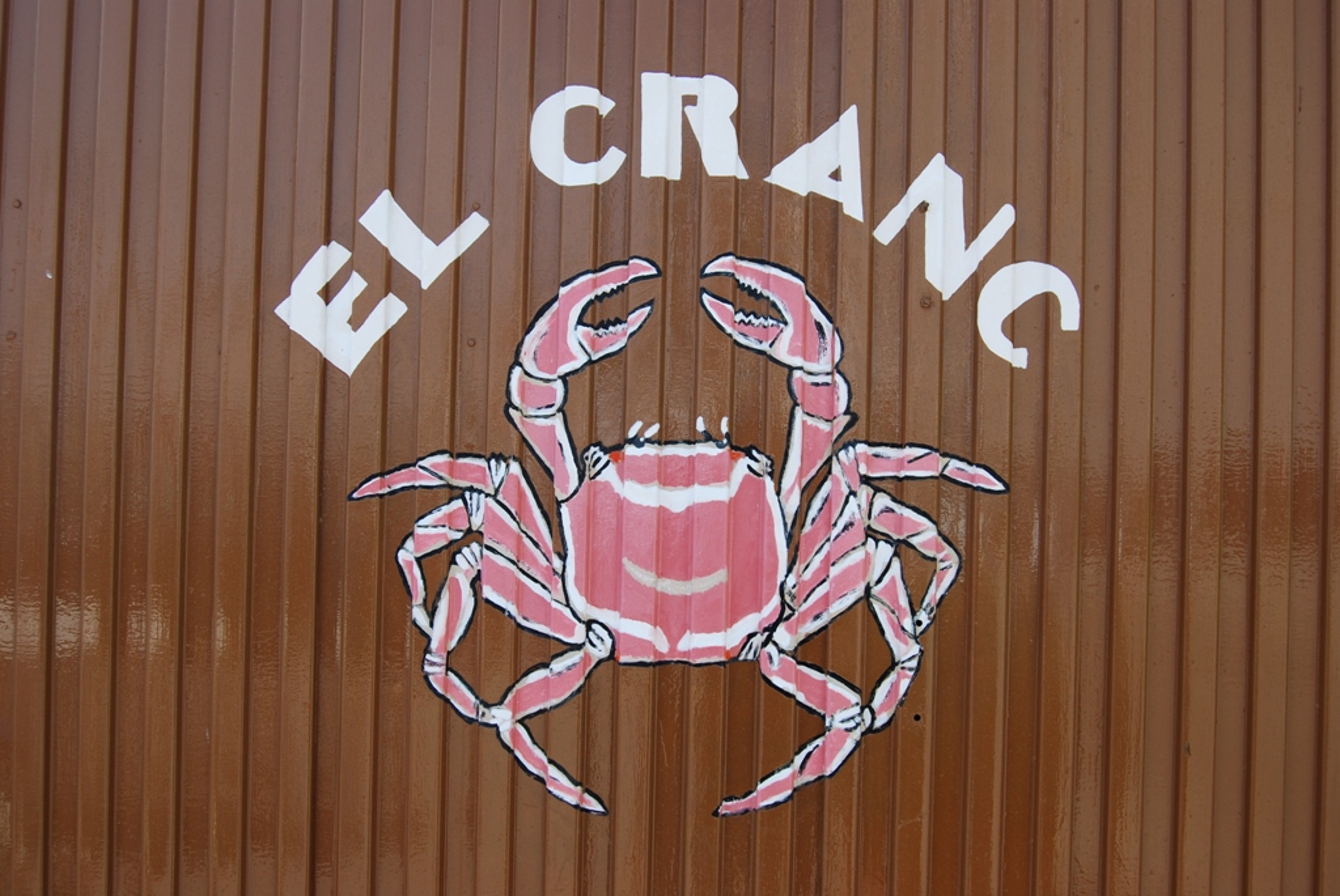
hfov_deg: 53.1
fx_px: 1341
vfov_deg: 37.0
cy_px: 448
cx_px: 670
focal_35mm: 36
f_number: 6.3
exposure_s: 1/160
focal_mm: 24
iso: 100
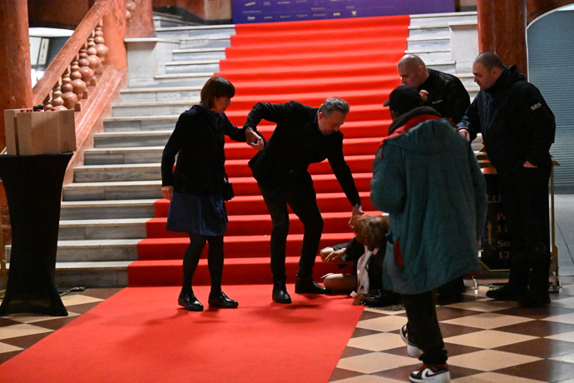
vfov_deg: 15.7
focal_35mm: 87
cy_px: 192
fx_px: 1387
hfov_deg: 23.4
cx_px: 287
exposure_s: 1/400
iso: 25600
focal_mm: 87
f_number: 2.8
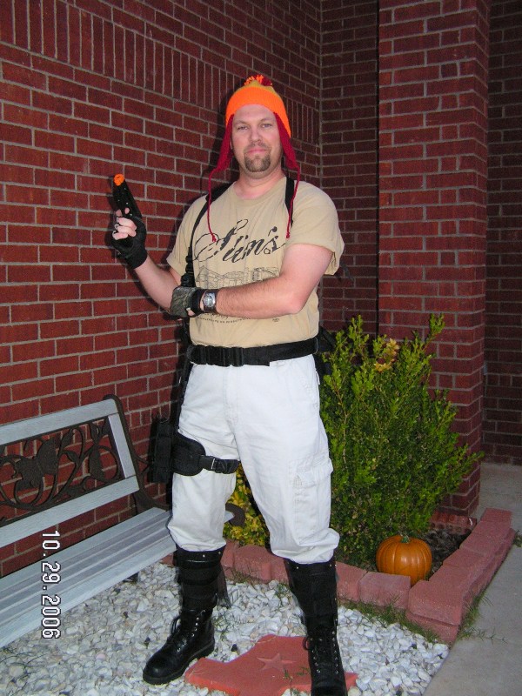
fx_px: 764
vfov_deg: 49.0
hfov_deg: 37.7
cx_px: 261
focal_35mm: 38
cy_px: 348
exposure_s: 1/40
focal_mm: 6.3
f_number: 2.8
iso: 200
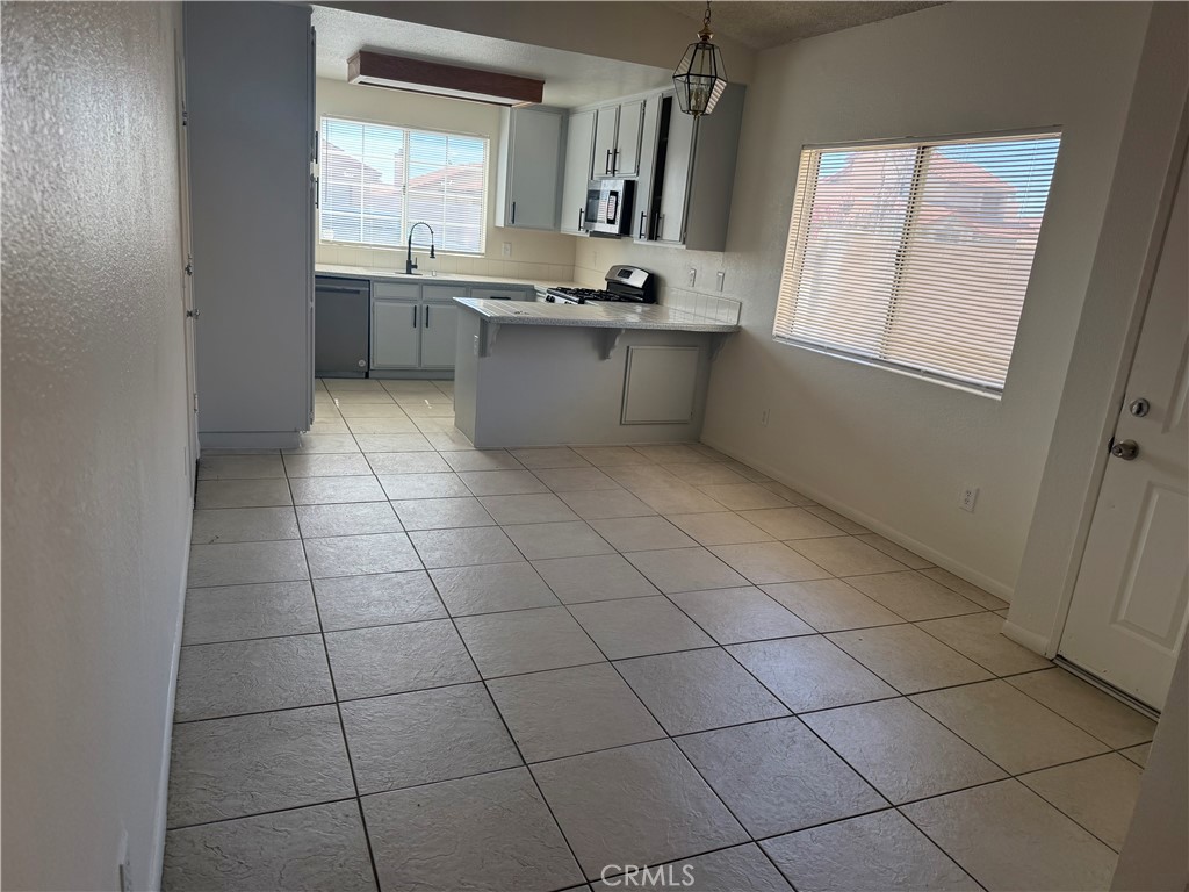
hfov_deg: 71.6
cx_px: 594
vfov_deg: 56.8
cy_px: 446
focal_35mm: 24
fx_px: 824
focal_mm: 6.76
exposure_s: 1/391
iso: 100
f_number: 1.78
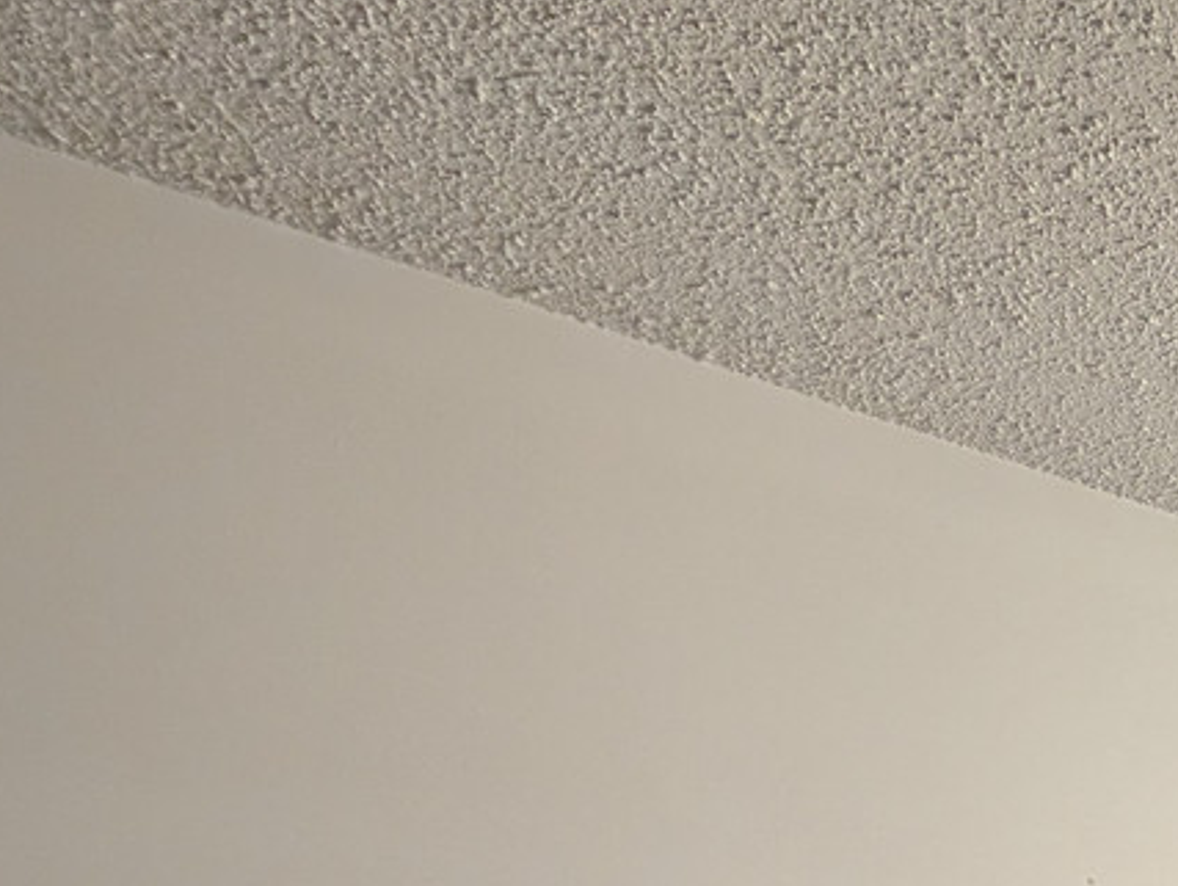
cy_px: 1485
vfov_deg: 23.1
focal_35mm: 43
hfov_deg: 25.5
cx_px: 1937
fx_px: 1465
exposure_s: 1/120
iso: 44
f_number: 1.95
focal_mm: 2.23
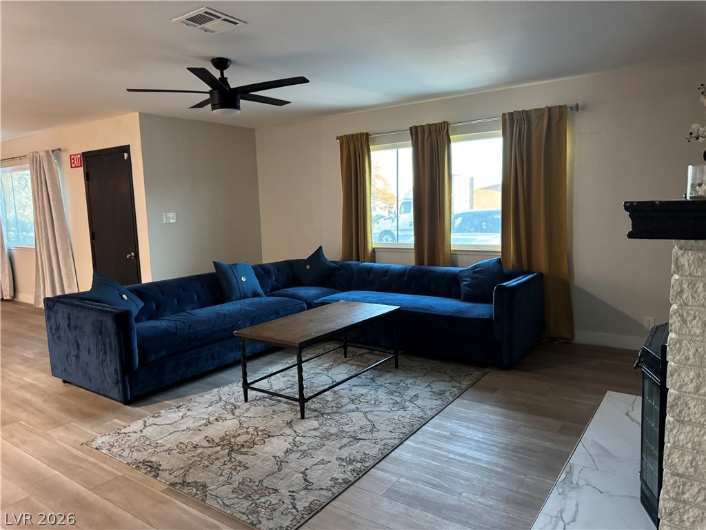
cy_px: 265
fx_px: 489
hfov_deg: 71.6
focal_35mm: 24
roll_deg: +2.6
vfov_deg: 56.8
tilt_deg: -5.8
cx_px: 353
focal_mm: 6.76
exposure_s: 1/40
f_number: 1.78
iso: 800
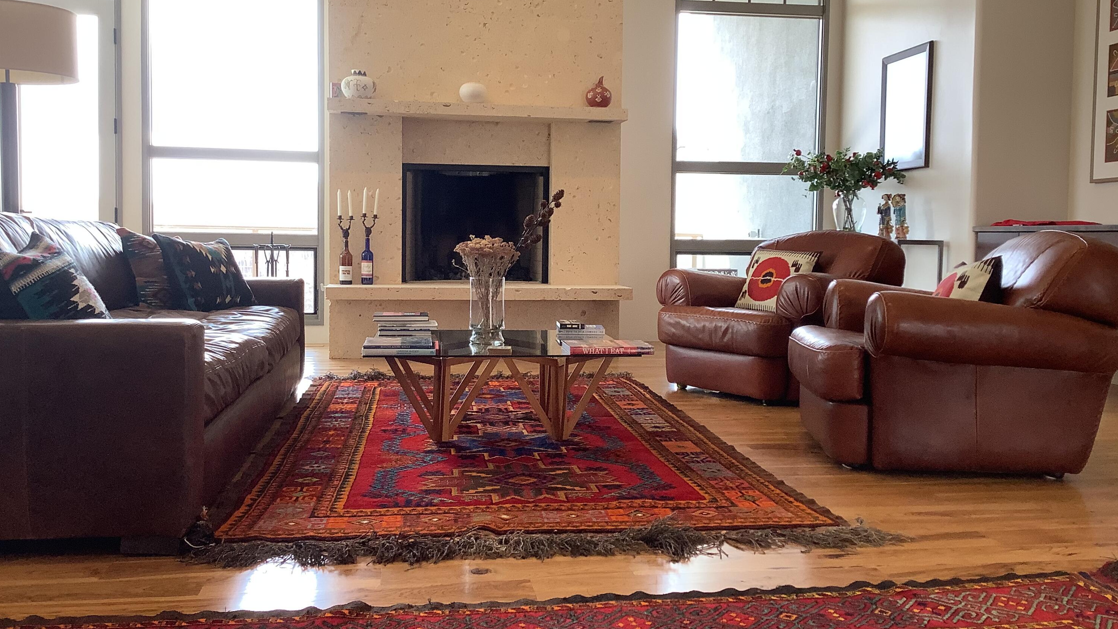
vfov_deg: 34.6
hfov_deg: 58.0
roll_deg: -1.3
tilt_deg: -3.7
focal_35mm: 34
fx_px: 1008
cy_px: 278
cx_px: 561
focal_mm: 3.3
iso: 50
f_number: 2.4
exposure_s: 1/60
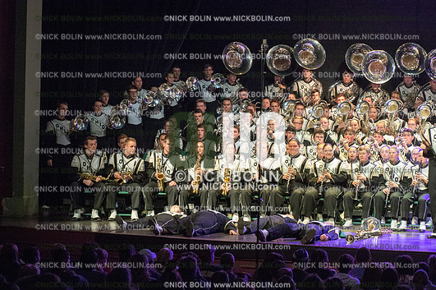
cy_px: 151
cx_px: 227
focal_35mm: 153
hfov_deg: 13.4
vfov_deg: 9.0
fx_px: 1851
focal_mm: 140
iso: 8000
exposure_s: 1/200
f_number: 5.6
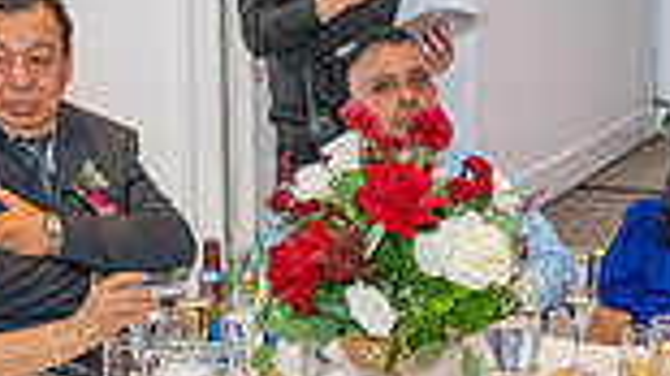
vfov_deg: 10.1
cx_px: 497
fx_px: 2060
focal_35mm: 116
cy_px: 538
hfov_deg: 18.4
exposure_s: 1/200
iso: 2000
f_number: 2.8
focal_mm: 29.5
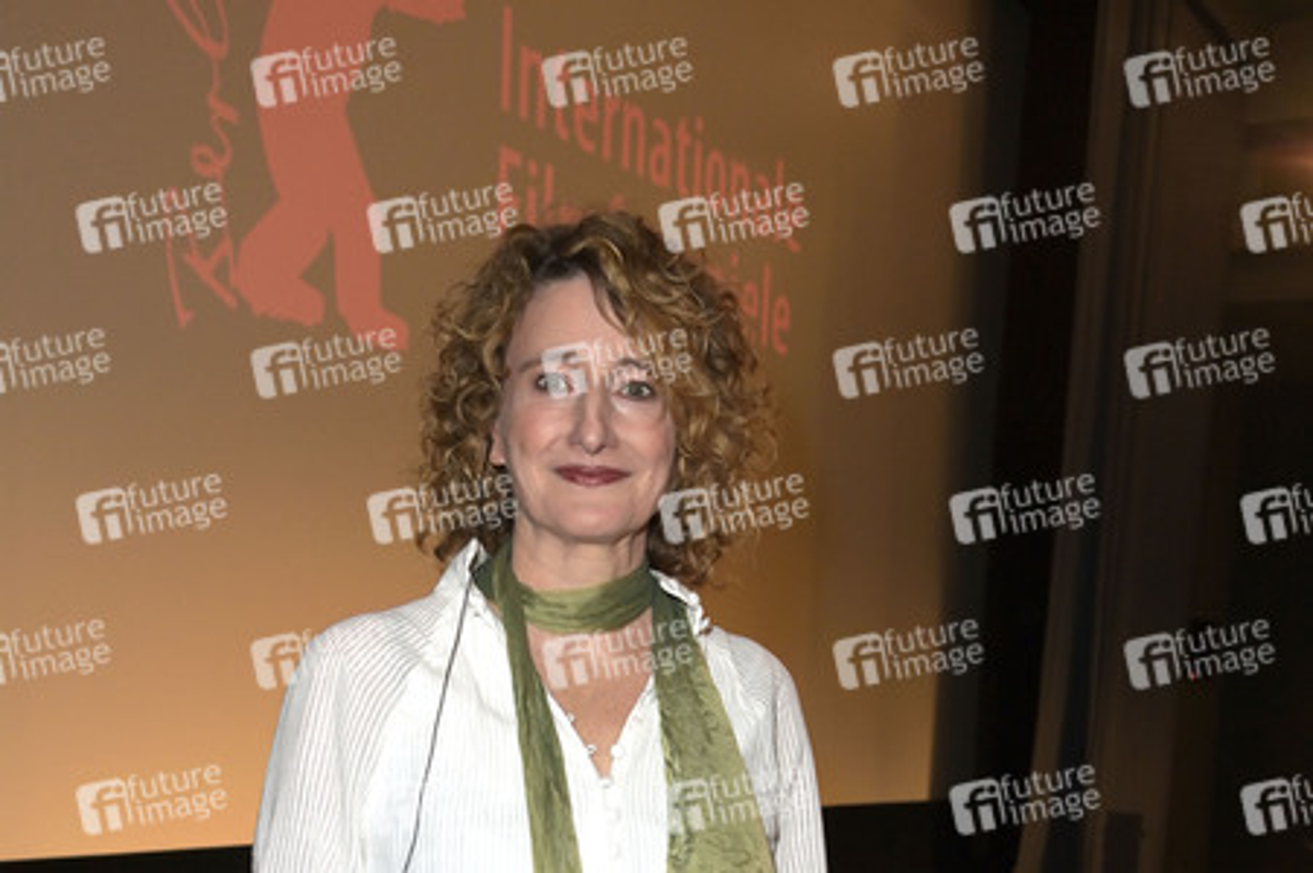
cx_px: 656
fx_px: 1385
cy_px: 436
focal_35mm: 38
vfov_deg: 35.0
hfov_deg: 50.7
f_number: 5.6
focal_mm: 38
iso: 1600
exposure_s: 1/125
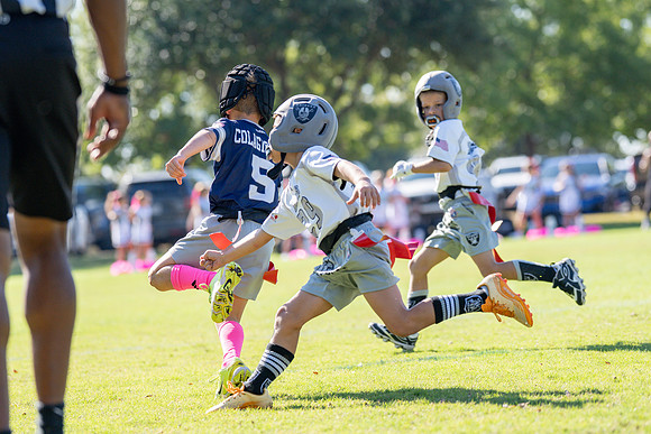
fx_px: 3388
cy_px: 179
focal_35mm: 187
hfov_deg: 11.0
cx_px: 306
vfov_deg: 7.3
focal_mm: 122
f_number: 2.8
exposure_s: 1/2500
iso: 250
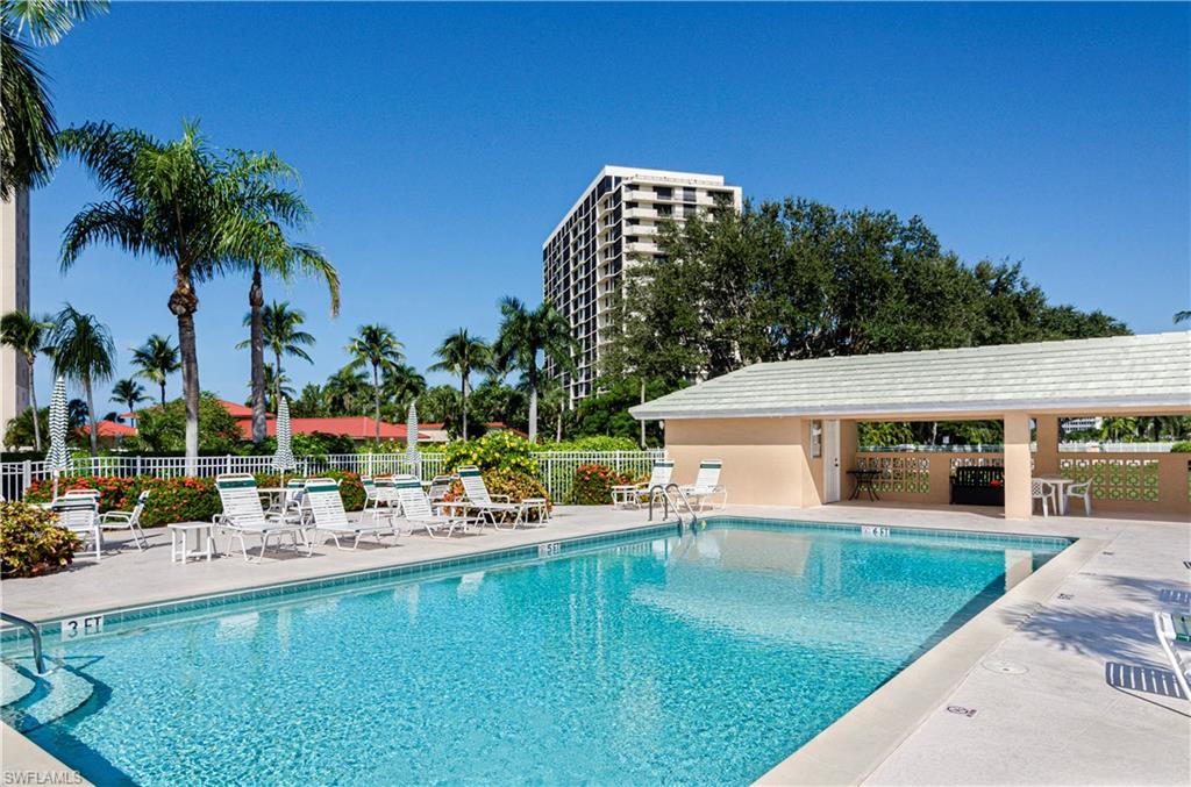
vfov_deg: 59.2
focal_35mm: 21
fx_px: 693
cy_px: 394
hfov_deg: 81.4
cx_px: 596
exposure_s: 1/640
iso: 200
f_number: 10
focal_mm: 14
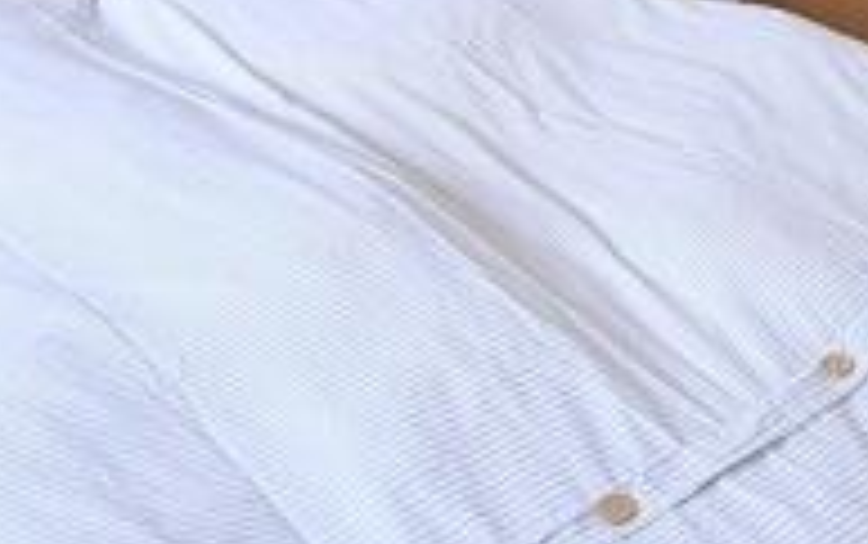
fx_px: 1728
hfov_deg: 26.9
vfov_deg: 13.8
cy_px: -679
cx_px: 828
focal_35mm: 73
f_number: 2.2
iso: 64
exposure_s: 1/50
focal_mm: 2.2
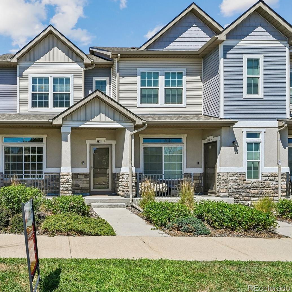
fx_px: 245
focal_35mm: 26
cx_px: 68
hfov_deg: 57.9
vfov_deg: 61.6
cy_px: 143
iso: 400
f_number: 10
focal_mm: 19.5
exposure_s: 1/1000
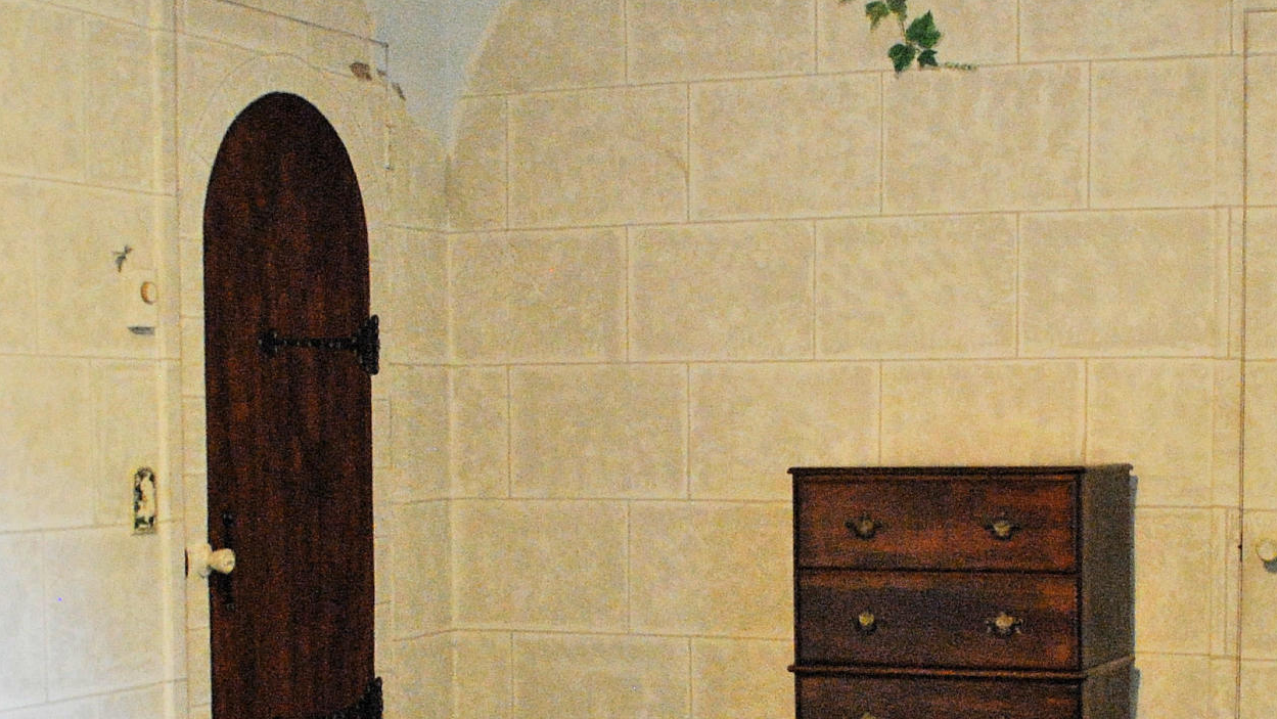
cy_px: 633
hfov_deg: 30.9
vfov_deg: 17.5
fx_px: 2303
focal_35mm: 68
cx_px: 747
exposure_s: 1/30
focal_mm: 18
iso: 1000
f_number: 3.5
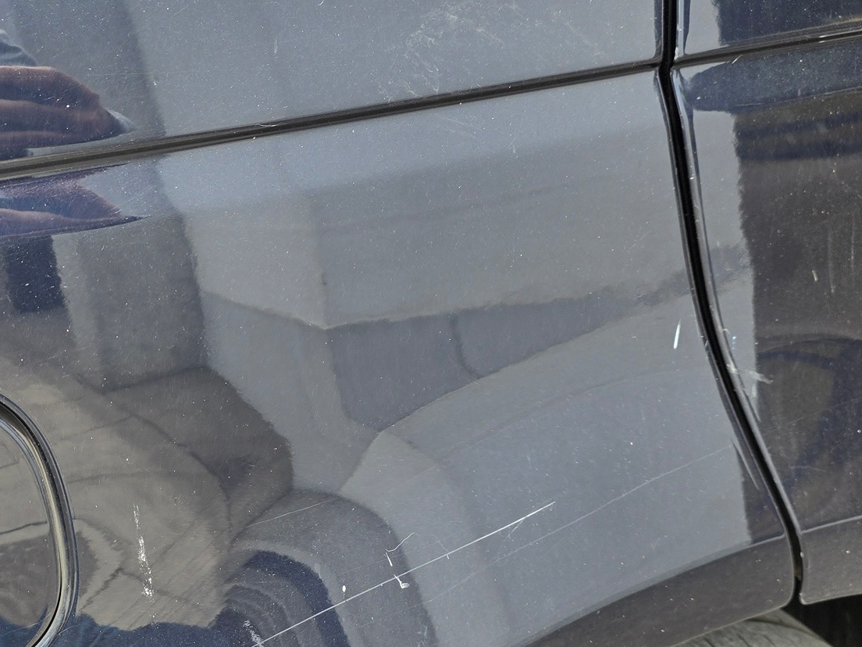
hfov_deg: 44.4
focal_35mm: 42
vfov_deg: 34.1
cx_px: 313
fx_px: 1046
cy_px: 413
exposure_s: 1/180
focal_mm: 6.25
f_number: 1.7
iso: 32
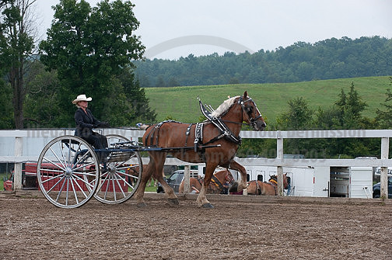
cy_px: 130
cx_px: 196
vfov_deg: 10.9
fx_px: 1360
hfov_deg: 16.4
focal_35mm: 125
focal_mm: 125
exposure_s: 1/1000
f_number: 5.6
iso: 1250
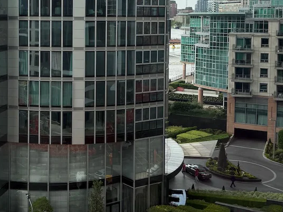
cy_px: 40
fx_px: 442
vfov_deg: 26.5
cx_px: 75
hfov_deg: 34.9
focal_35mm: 54
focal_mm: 6.76
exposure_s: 1/1250
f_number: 1.78
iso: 80
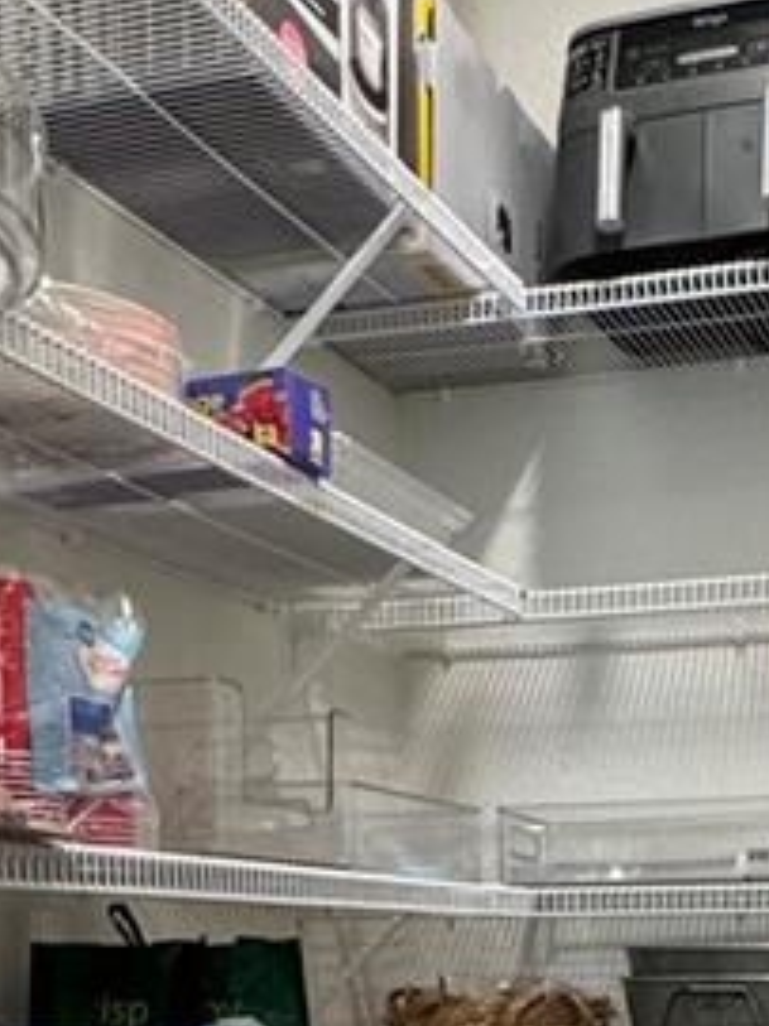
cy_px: 1098
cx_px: 583
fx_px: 1838
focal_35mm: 62
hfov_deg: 23.4
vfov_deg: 28.6
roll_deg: +0.1
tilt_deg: -4.2
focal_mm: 2.22
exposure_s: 1/60
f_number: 2.2
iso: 250
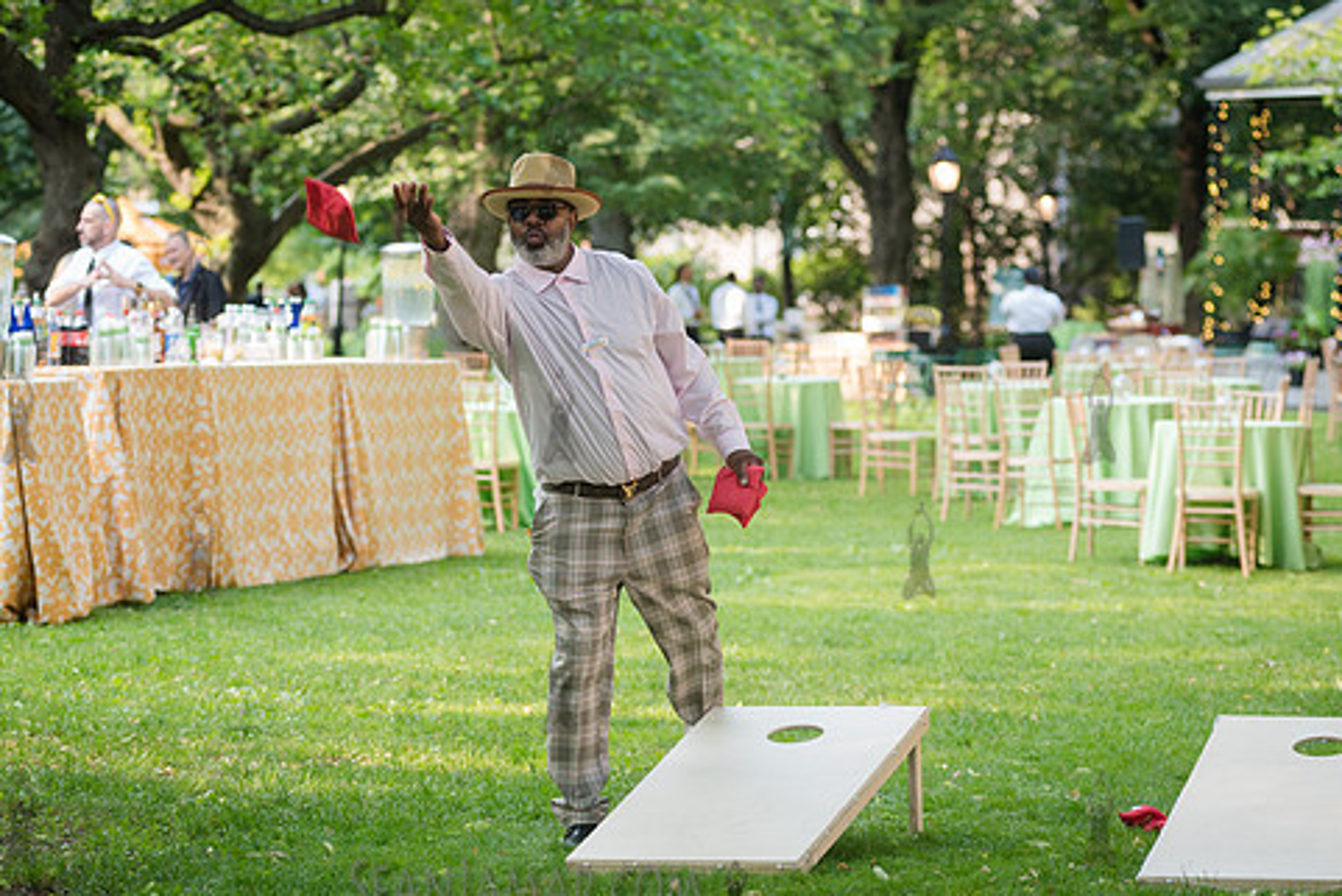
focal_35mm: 135
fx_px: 5034
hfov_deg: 15.2
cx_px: 558
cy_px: 415
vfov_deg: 10.2
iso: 500
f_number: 4
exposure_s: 1/320
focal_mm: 112
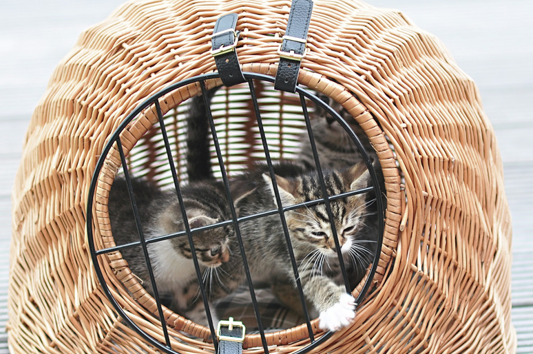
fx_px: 3117
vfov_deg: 6.5
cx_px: 290
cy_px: 240
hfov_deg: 9.8
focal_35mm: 211
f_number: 2.8
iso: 220
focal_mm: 85
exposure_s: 1/250
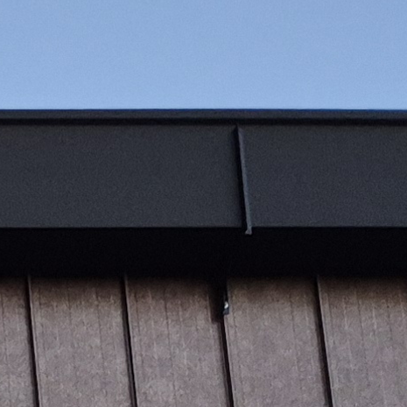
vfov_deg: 8.4
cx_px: -796
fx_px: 2328
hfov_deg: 8.5
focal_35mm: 175
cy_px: 1210
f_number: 1.8
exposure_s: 1/120
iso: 400
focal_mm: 5.4
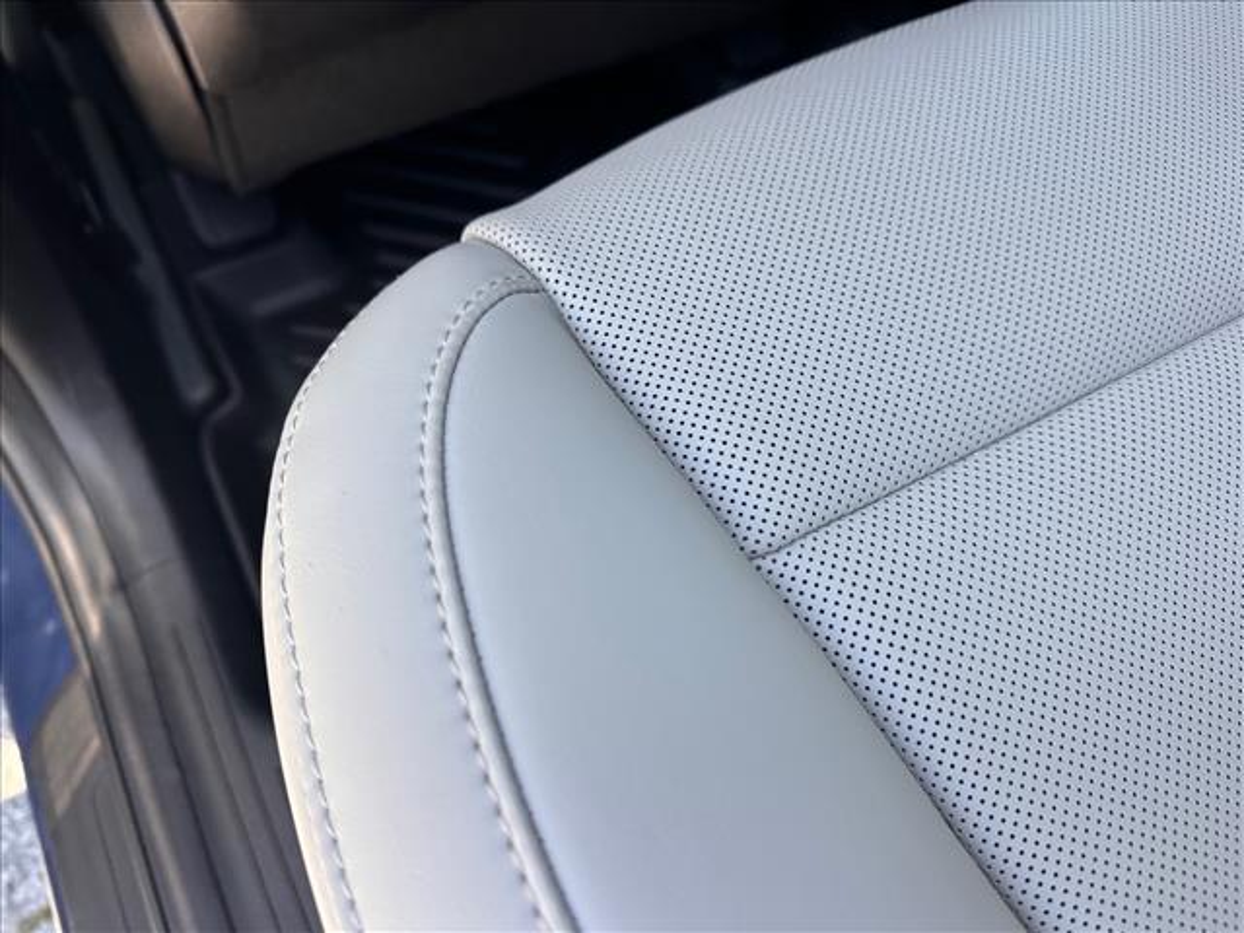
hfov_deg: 71.6
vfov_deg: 56.8
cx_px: 622
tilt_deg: -53.2
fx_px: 862
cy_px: 466
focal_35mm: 24
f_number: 1.78
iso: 64
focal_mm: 6.86
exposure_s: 1/130
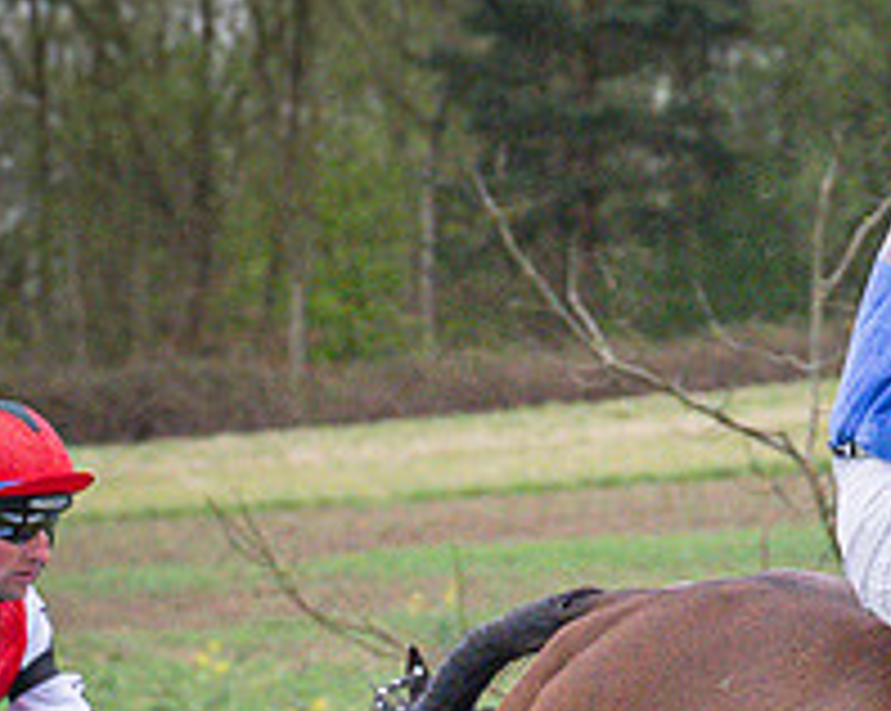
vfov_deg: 2.7
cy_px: 839
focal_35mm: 564
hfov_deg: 3.4
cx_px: 1183
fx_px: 14858
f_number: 4
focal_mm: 70
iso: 1600
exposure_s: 1/1000
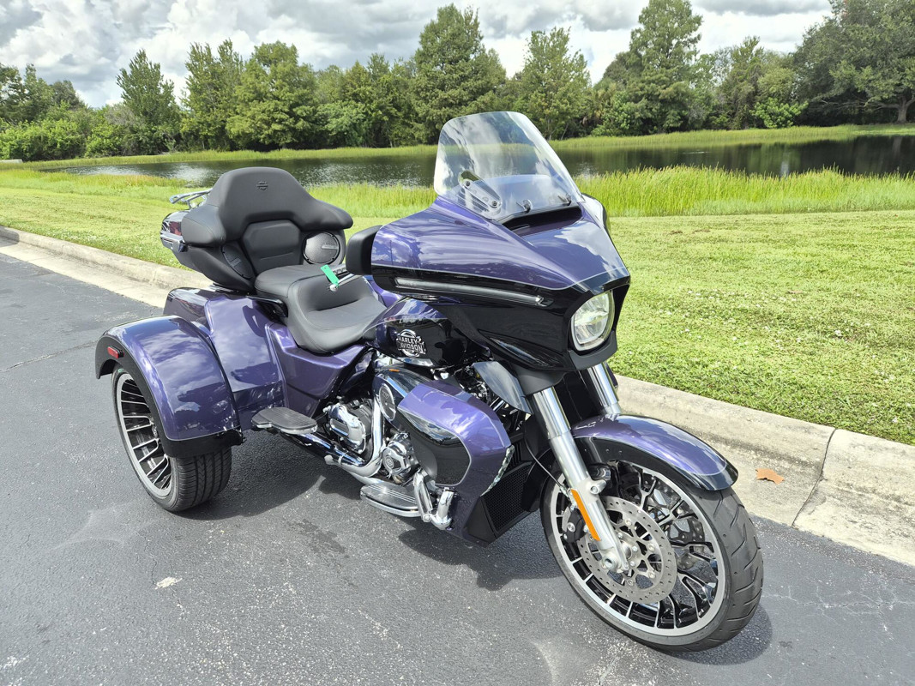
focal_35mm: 23
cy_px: 343
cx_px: 458
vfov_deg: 58.9
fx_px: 608
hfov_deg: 73.9
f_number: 1.8
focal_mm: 5.4
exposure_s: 1/1816
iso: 80
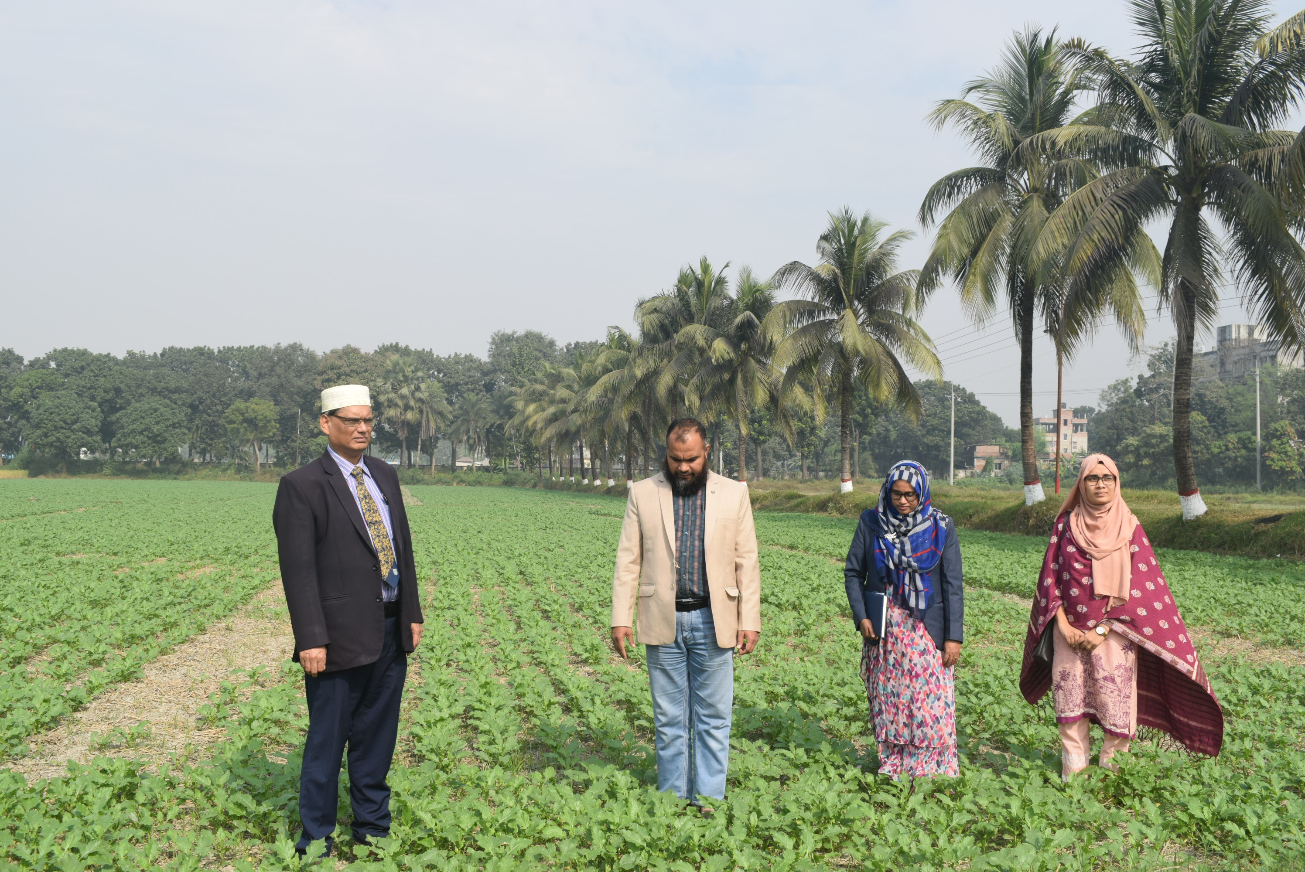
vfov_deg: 35.6
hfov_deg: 51.2
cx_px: 652
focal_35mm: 38
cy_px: 436
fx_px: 1360
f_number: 9
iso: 200
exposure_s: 1/320
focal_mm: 25
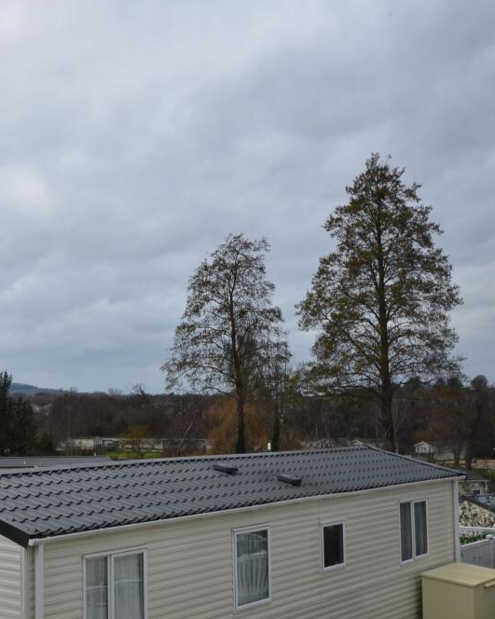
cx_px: 26
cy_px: 316
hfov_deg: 27.8
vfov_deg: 36.0
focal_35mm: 52
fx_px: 952
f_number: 10
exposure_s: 1/250
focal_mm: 24
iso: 400
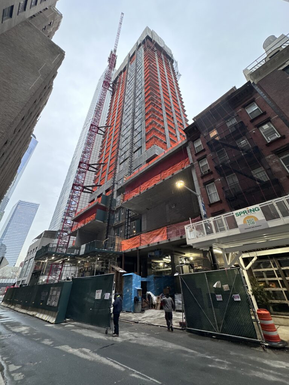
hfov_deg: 85.7
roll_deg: -0.1
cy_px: 192
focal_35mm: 14
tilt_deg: +32.0
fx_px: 156
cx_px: 144
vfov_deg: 102.1
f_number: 2.2
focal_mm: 2.22
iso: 125
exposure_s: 1/120
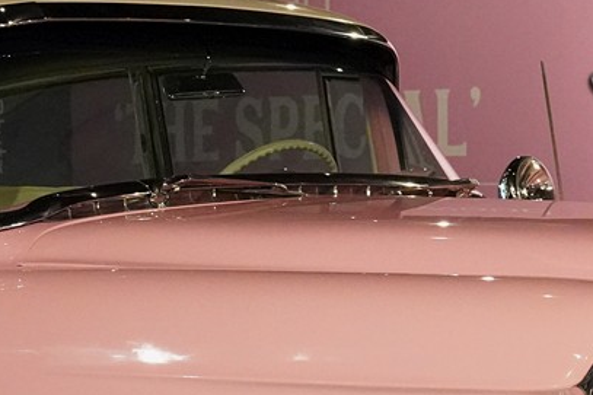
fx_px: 2832
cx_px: 144
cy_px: 464
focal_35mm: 172
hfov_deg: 11.9
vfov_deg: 7.9
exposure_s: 1/100
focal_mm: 35
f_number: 5.6
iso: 6400
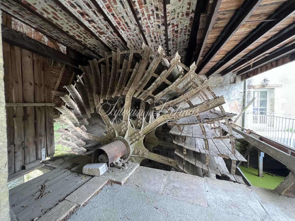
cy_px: 110
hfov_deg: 106.2
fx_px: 111
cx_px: 148
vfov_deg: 89.9
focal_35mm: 13
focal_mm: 1.57
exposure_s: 1/60
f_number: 1.8
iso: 500
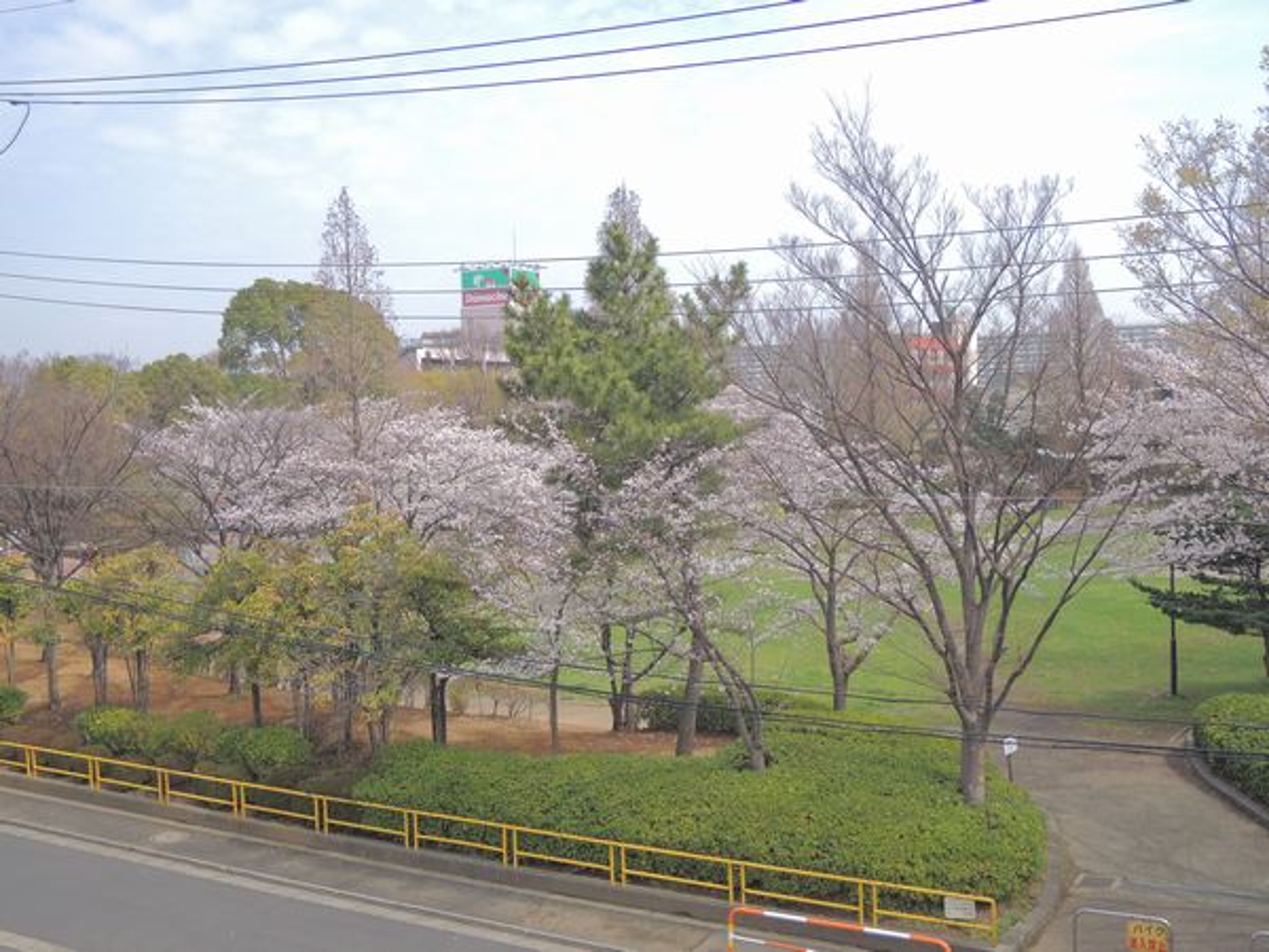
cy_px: 476
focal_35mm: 40
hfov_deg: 46.8
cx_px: 634
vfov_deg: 36.0
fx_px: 1466
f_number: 3.3
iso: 100
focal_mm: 7.2
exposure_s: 1/640
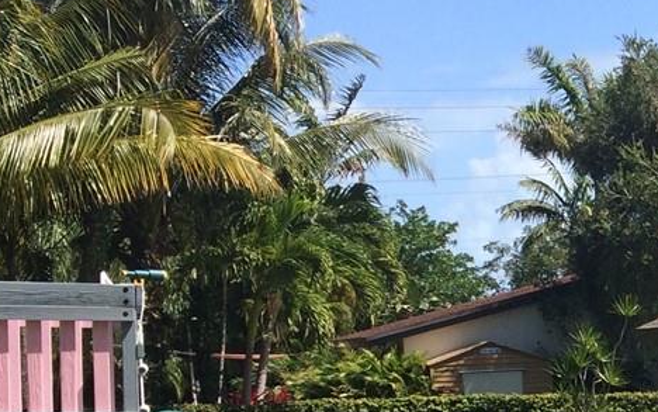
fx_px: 1884
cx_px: 1060
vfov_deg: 12.1
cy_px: 529
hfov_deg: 17.3
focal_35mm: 105
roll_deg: +1.5
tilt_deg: -6.8
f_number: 2.2
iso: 32
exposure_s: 1/1642
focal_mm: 4.15
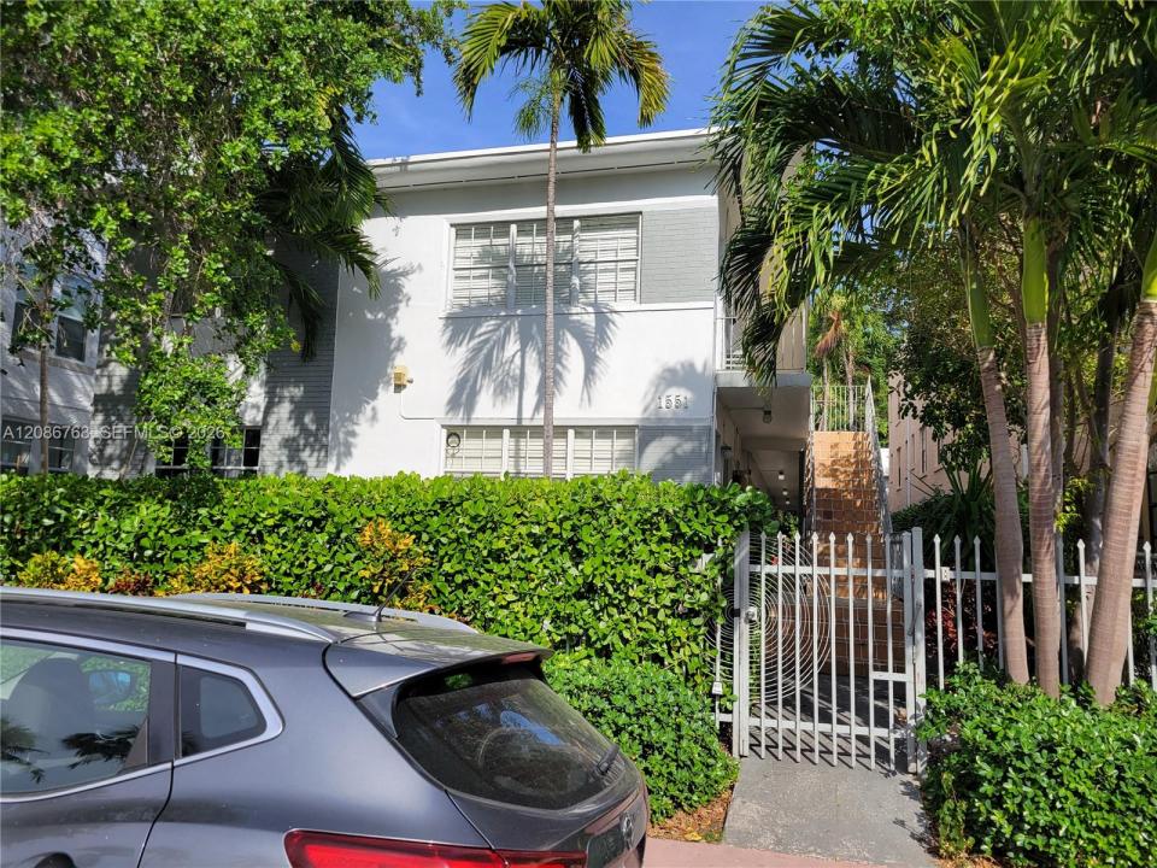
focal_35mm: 26
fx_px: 869
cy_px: 434
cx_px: 578
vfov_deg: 53.1
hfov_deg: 67.3
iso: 40
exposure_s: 1/2686
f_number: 1.8
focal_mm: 5.4
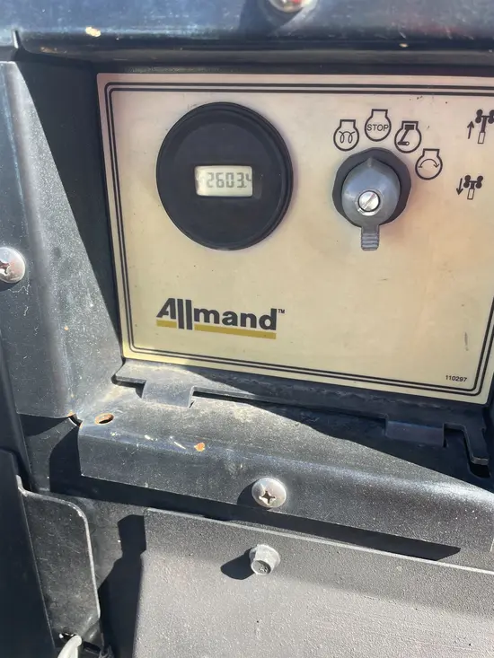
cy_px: 329
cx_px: 247
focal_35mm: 26
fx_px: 495
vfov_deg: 67.3
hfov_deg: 53.1
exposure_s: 1/564
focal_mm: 4.2
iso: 50
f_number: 1.6
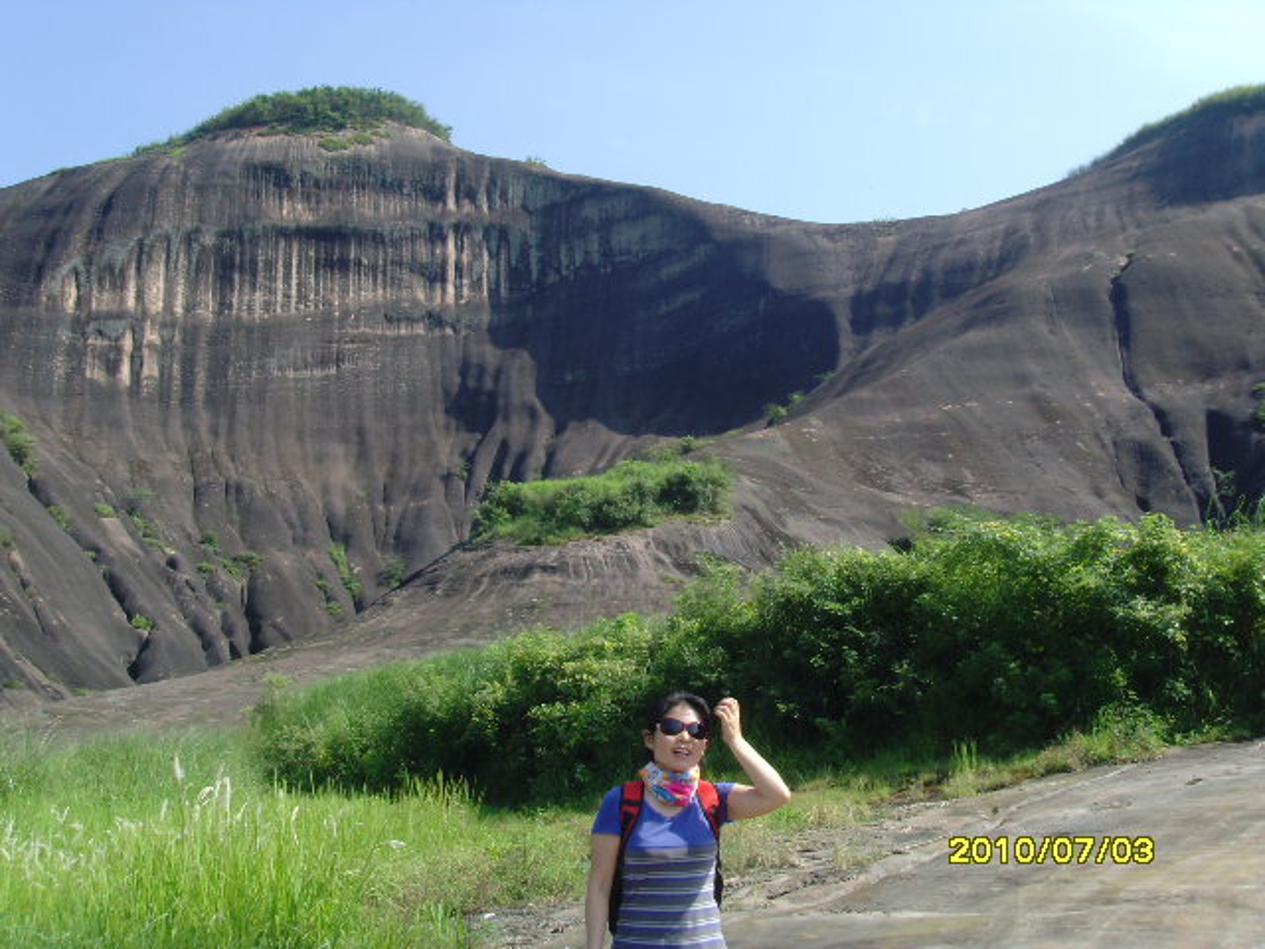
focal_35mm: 39
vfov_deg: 36.8
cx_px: 632
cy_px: 474
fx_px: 1425
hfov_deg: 47.9
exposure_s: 1/125
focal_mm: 6.6
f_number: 6.3
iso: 80
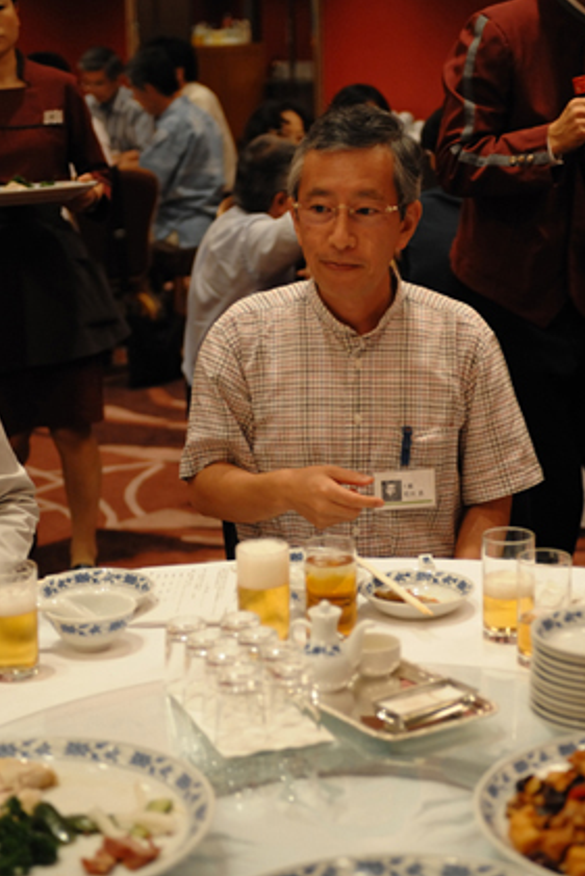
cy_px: 435
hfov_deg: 17.9
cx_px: 412
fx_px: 1851
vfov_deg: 26.6
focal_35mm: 76
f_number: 2.8
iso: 2000
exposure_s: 1/125
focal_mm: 50
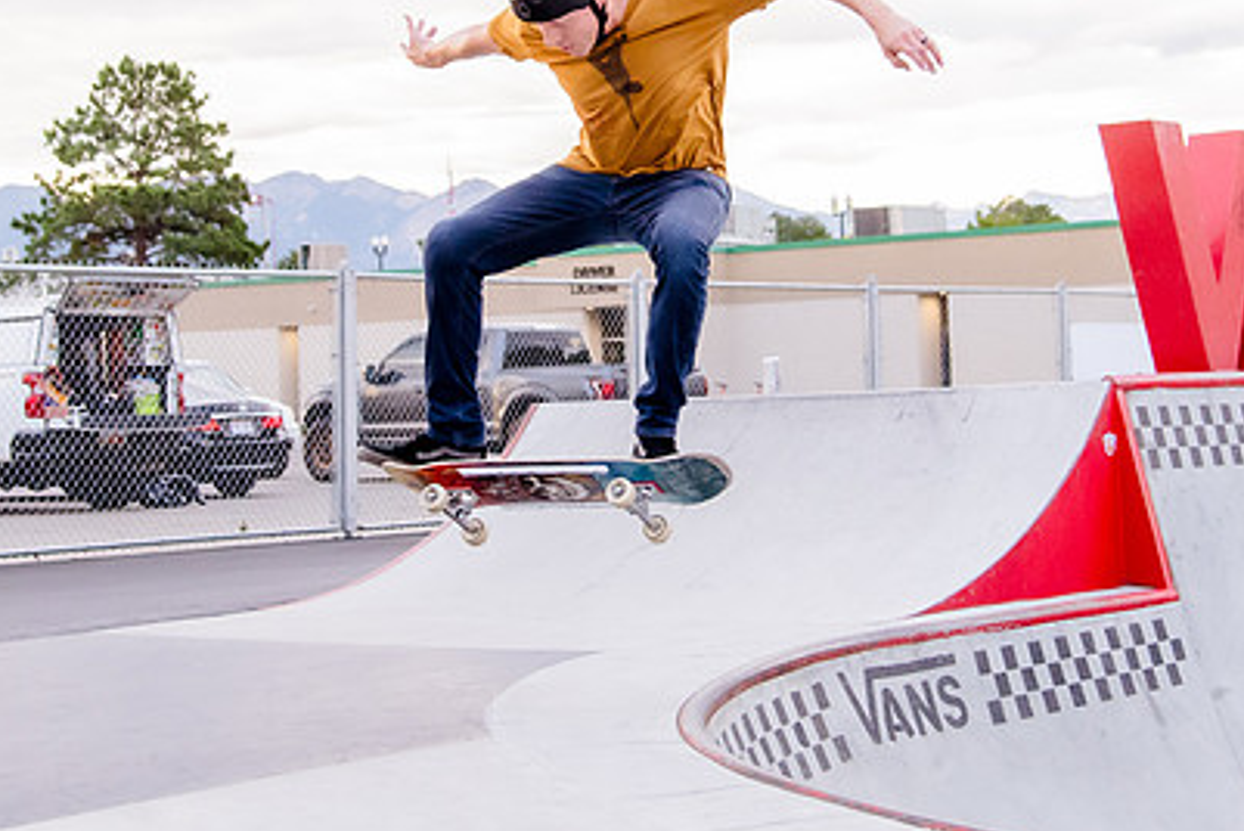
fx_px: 2628
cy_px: 138
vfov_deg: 17.8
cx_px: 618
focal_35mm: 76
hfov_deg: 26.6
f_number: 4
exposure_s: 1/640
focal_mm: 34
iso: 2500
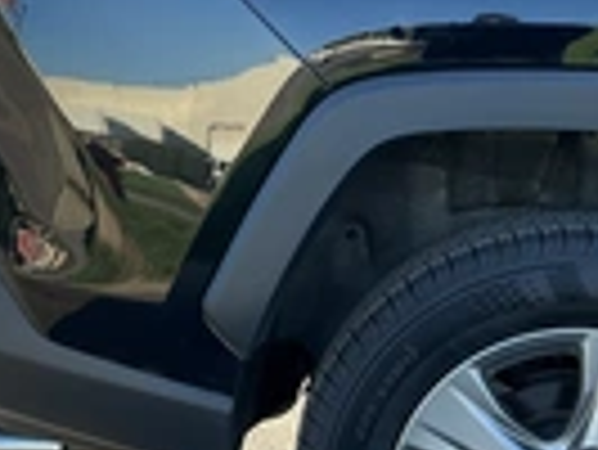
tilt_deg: -10.5
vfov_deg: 17.6
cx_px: 252
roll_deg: +1.8
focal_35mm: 84
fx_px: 1452
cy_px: 256
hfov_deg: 23.2
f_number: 1.8
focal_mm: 3
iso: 20
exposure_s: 1/209
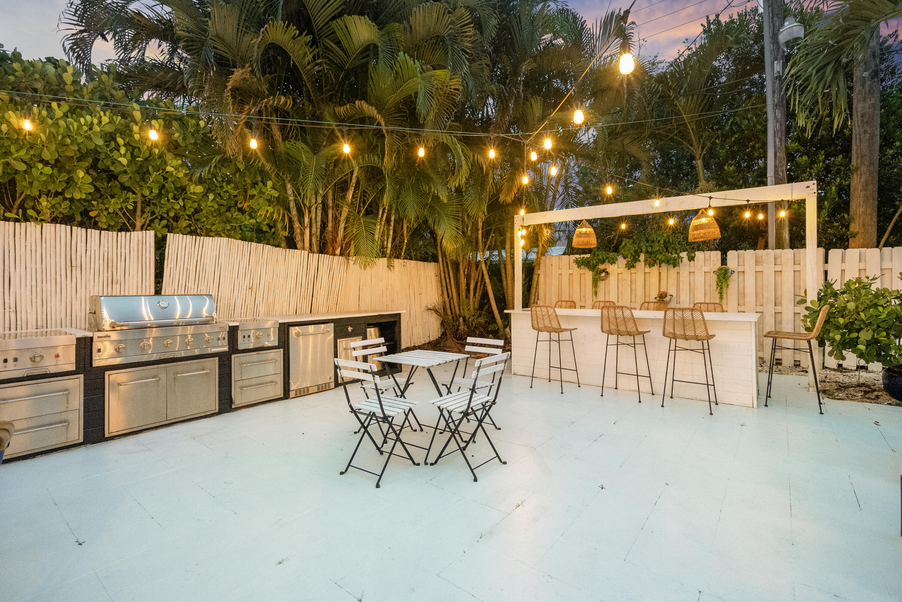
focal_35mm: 16
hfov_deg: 96.7
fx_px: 401
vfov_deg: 73.8
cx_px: 451
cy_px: 301
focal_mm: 16
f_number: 4
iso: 6400
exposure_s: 1/100
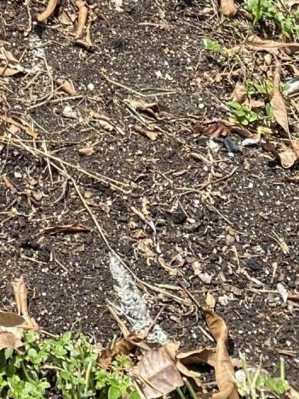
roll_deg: -4.1
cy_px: -338
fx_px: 1278
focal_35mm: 111
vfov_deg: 15.1
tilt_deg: -20.6
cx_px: -127
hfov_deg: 12.8
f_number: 1.8
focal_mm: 4.25
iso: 32
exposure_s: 1/1300
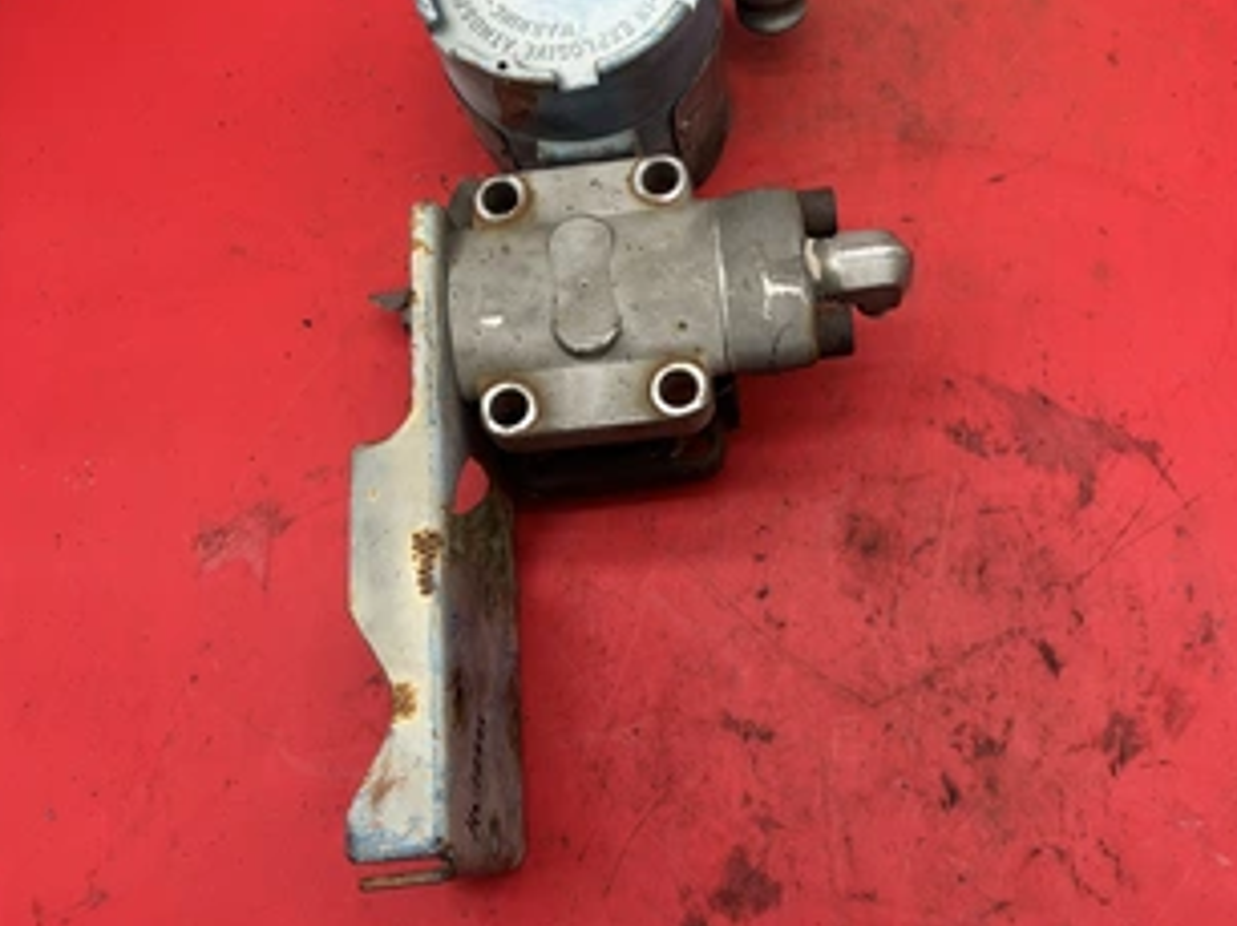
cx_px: 651
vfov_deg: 41.5
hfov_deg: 54.0
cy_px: 360
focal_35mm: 34
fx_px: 1214
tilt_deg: -66.3
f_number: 1.6
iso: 40
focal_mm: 5.96
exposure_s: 1/180
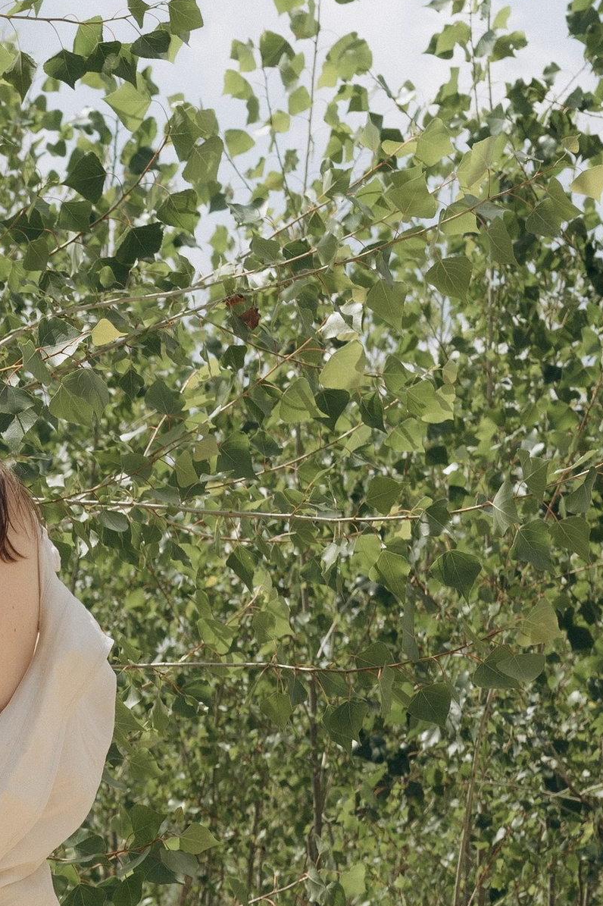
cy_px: 863
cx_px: -195
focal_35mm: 135
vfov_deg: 15.0
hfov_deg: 9.9
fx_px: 3394
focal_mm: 28
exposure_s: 1/1000
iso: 100
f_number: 4.5
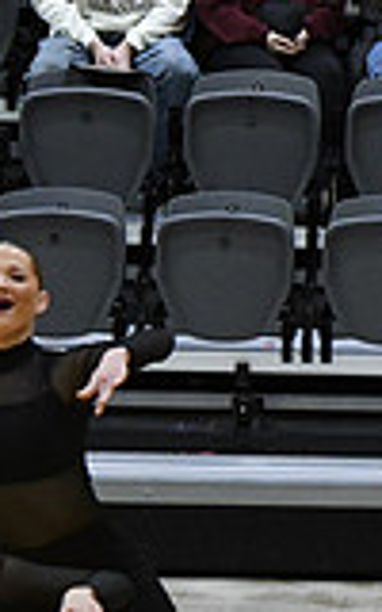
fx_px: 9045
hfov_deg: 2.4
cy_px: 637
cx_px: 1028
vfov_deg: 3.9
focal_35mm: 543
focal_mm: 98
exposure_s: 1/500
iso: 5000
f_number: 4
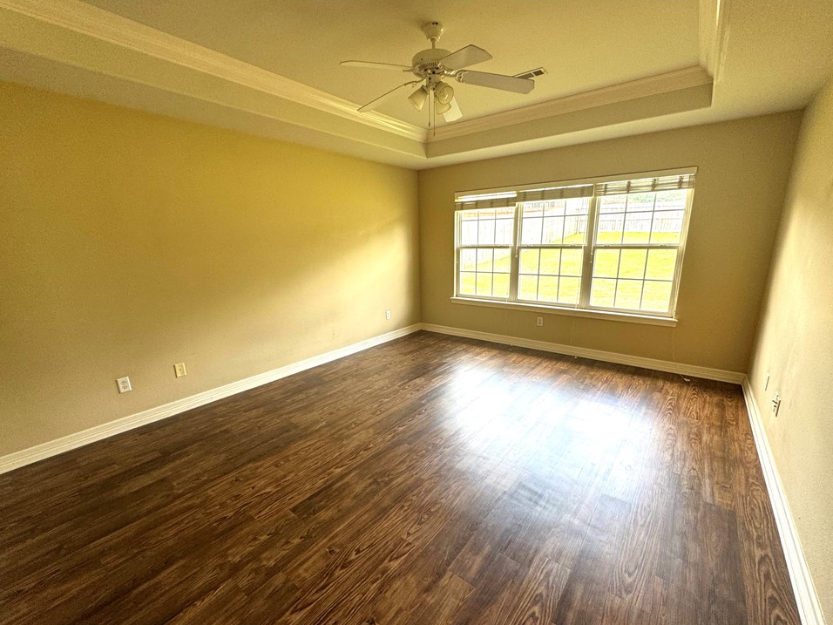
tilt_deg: -14.7
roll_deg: +1.2
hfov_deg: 98.2
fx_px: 361
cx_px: 418
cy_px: 333
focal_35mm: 15
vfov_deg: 81.6
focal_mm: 2.22
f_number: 2.2
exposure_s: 1/120
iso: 100
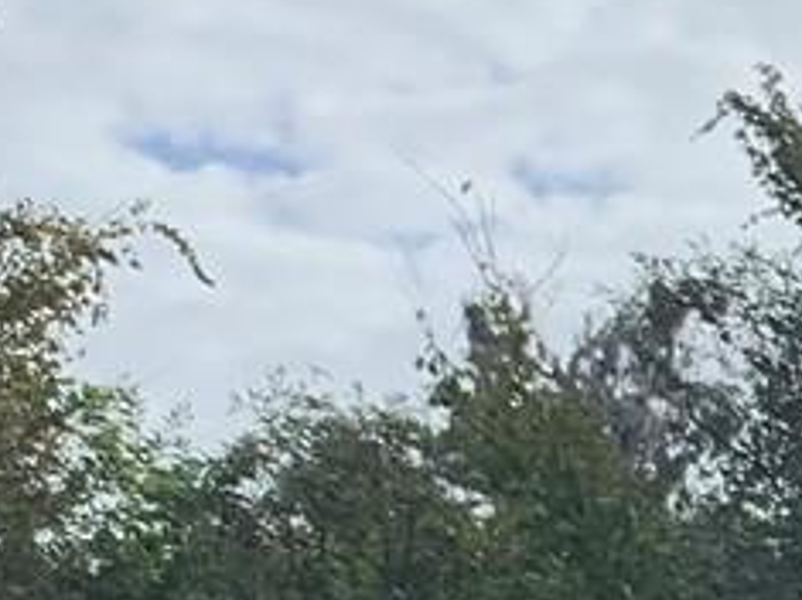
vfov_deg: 8.1
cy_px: 1070
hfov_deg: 9.7
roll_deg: +1.0
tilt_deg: -0.5
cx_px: 2000
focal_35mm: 177
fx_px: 4099
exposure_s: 1/2755
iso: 25
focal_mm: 4.25
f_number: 1.8
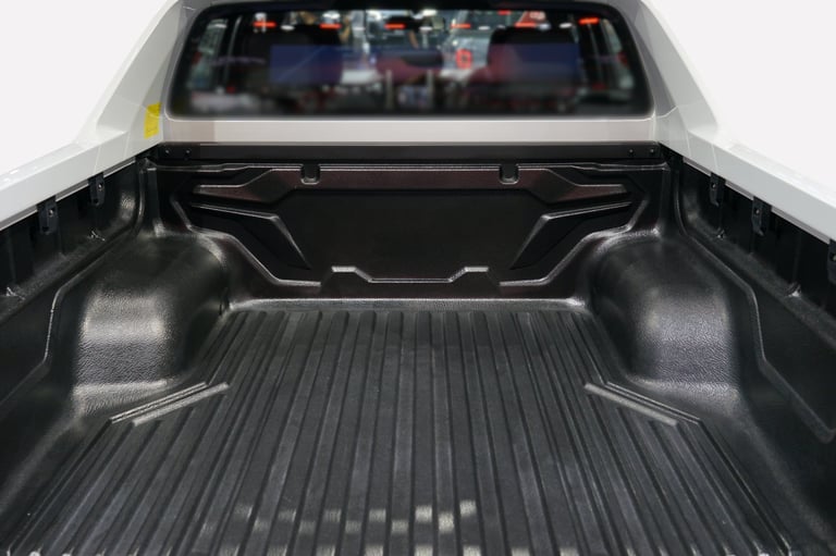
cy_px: 278
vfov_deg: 34.2
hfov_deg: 49.6
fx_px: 905
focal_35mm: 39
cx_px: 418
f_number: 4.5
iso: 400
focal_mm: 39
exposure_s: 1/160
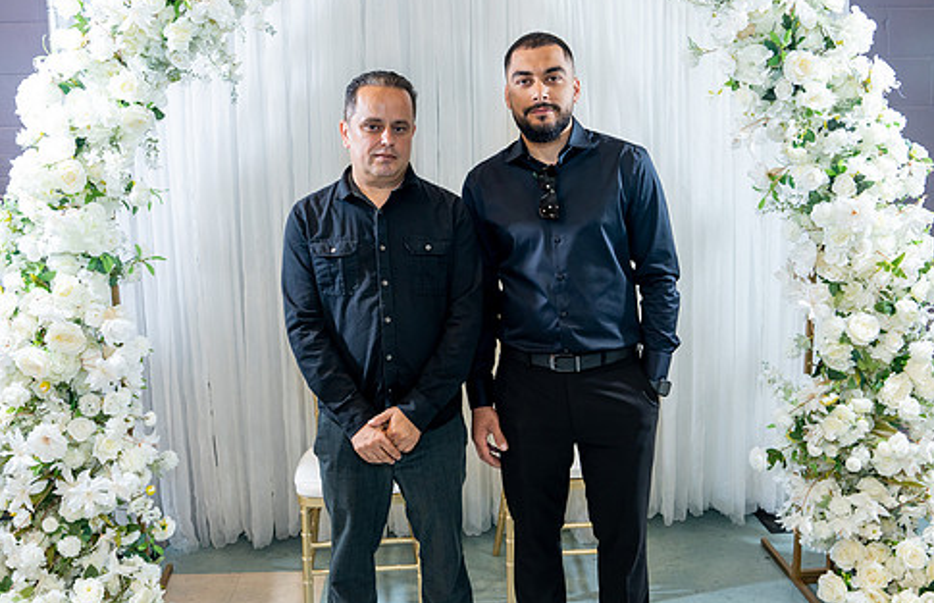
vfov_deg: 39.1
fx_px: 848
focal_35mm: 33
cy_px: 258
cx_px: 454
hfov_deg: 57.7
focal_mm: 24
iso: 640
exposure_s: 1/160
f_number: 2.8
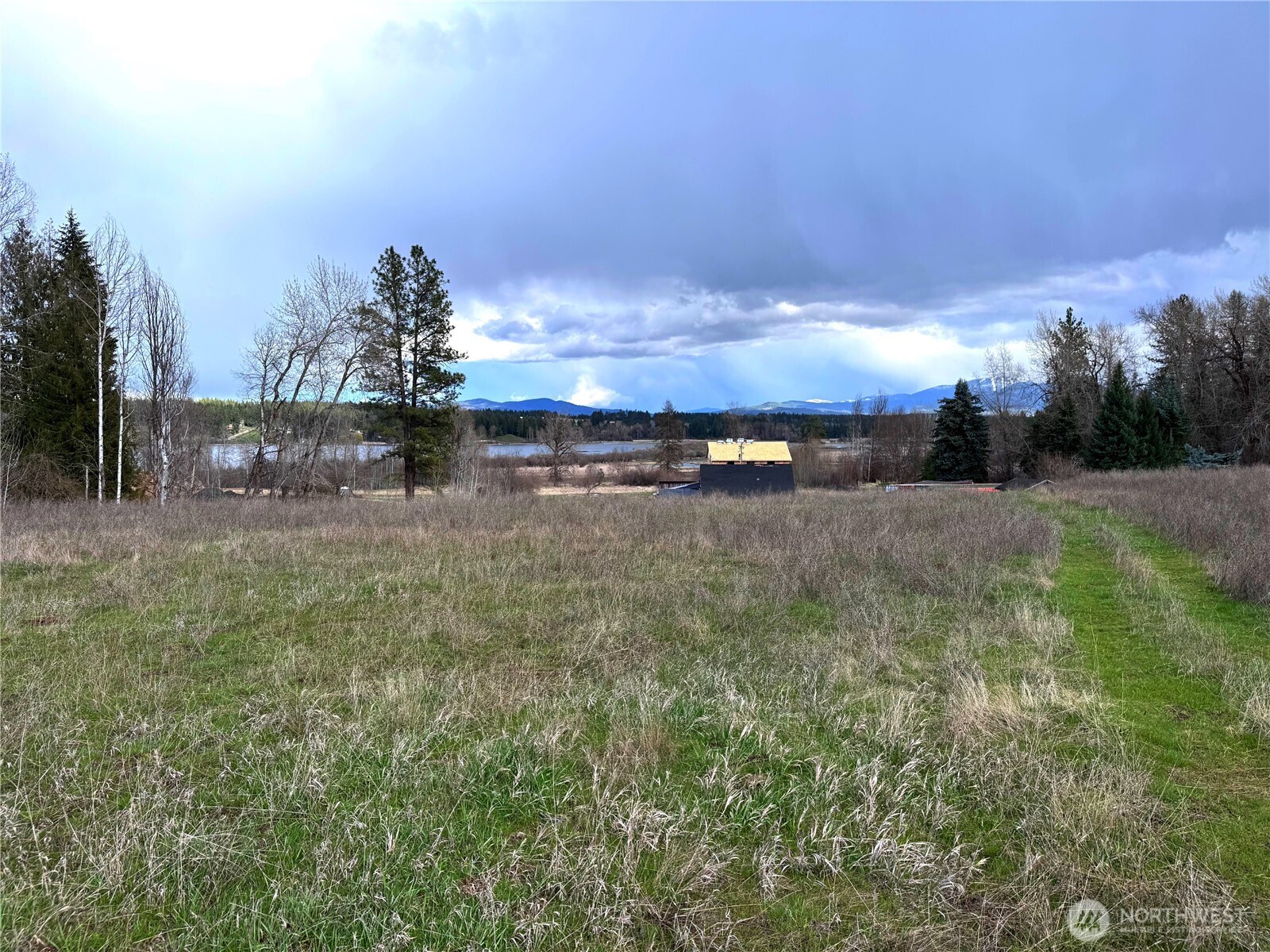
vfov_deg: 56.8
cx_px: 635
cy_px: 476
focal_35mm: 24
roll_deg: -0.3
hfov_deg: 71.6
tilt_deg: -3.7
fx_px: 880
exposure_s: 1/2710
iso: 80
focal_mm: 6.76
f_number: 1.78
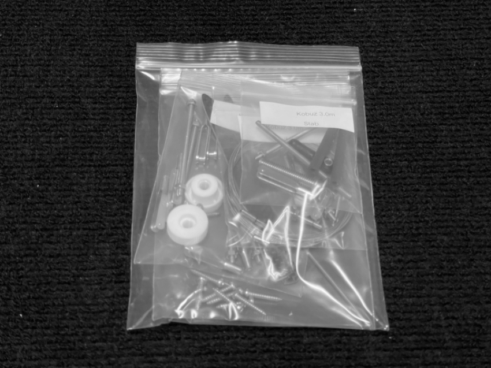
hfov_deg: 30.3
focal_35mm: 64
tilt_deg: -57.0
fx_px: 908
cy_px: 184
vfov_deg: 22.9
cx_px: 246
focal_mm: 7.5
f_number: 2.2
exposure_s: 1/50
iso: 160
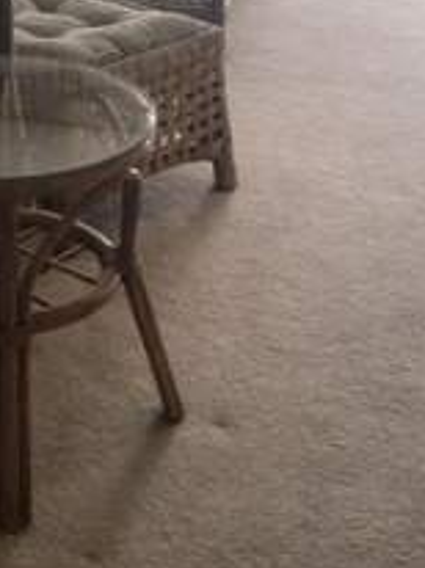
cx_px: -52
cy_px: -105
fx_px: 1427
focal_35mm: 87
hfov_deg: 16.4
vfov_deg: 21.1
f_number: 1.8
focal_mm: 3.99
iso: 40
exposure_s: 1/30
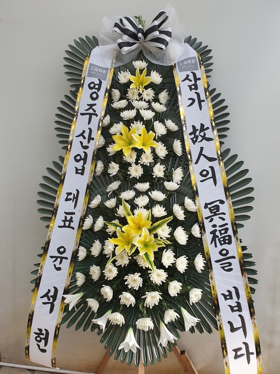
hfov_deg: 53.1
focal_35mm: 26
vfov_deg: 67.3
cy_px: 187
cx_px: 140
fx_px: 280
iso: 50
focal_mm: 4.32
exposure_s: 1/154
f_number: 2.4
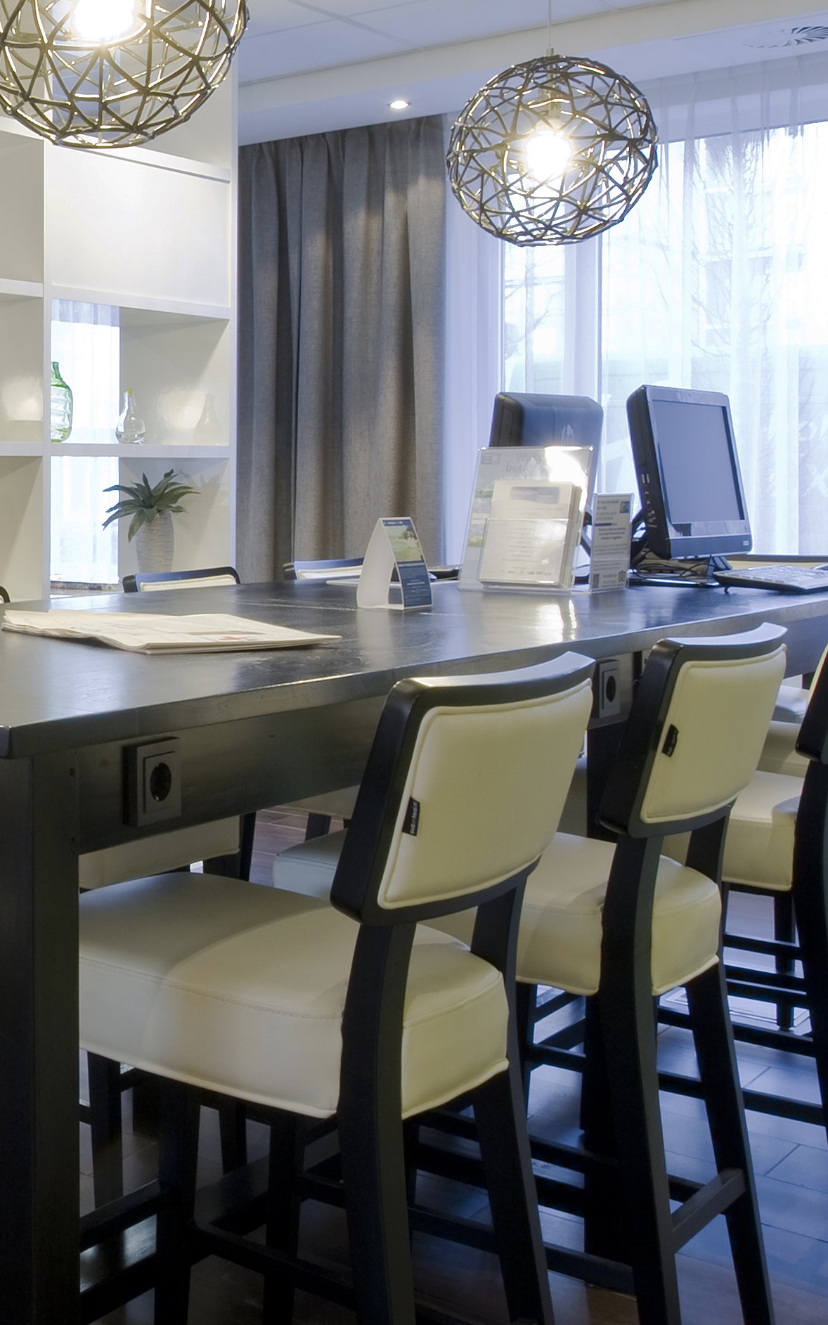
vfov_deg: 43.2
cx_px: -366
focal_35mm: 46
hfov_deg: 23.3
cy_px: 509
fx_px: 1661
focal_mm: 20
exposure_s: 5
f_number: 20
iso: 200
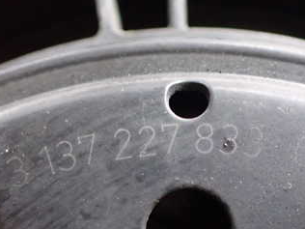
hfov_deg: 33.7
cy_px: 169
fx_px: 502
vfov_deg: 25.4
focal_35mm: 57
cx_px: 186
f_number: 2.3
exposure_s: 1/30
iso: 1000
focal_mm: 5.4
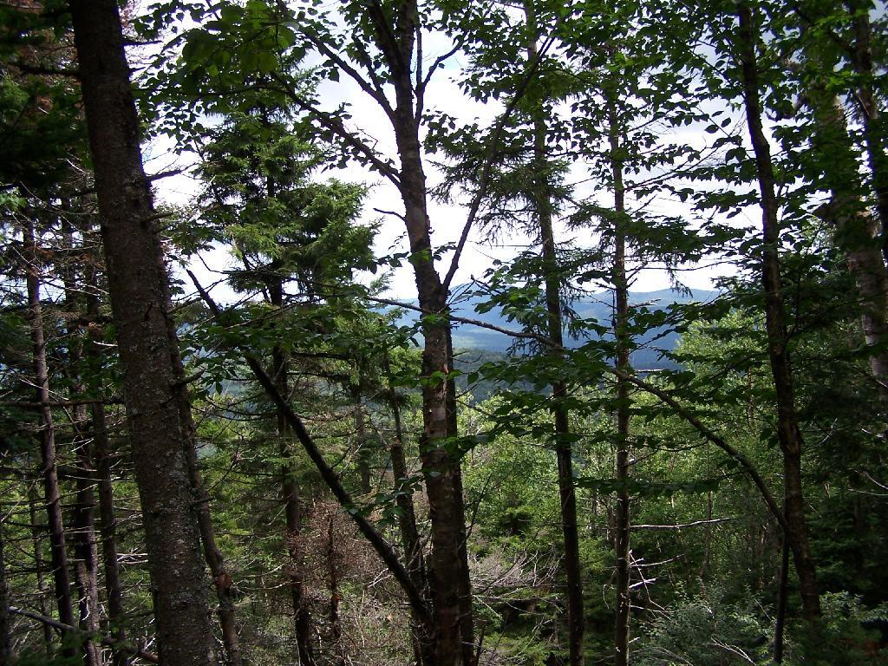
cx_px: 444
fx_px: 975
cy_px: 333
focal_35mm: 38
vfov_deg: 37.7
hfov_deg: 49.0
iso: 80
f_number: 2.8
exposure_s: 1/500
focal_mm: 6.3
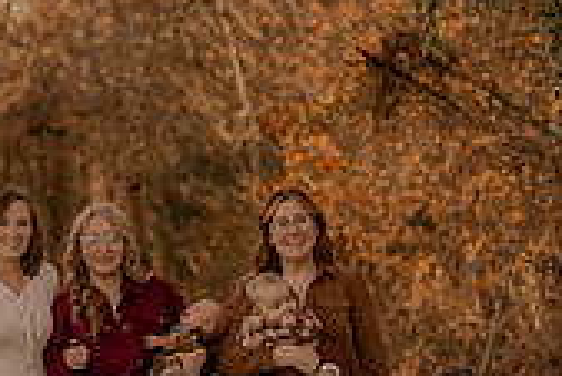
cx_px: 0
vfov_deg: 4.7
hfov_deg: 7.0
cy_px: 338
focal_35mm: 292
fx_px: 4562
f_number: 2.8
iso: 200
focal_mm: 85
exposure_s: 1/320
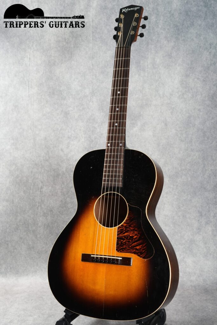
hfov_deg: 27.0
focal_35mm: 50
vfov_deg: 39.6
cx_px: 108
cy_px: 162
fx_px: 452
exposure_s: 1/1.6
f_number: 6.3
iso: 400
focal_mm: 50
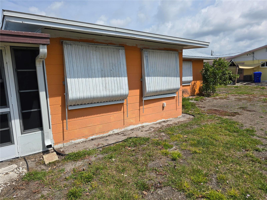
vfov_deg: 58.9
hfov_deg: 73.9
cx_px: 134
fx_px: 177
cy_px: 100
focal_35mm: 23
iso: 12
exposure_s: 1/1307
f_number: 1.7
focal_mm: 6.3
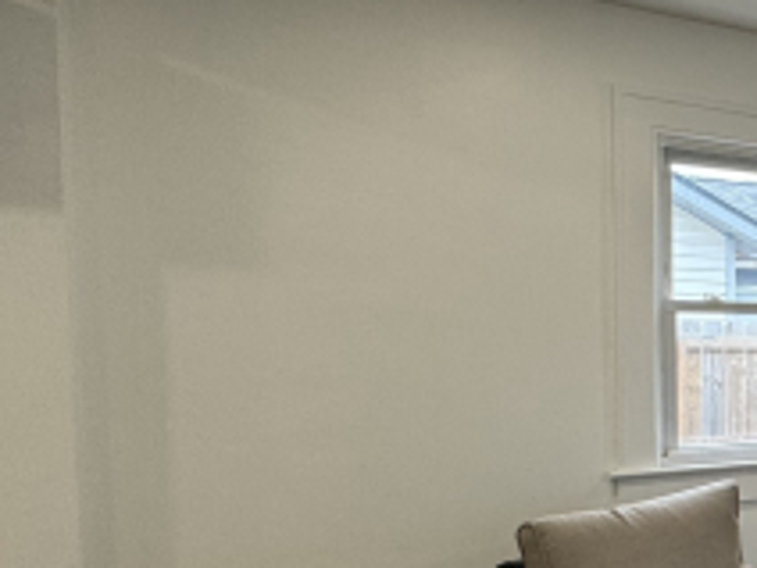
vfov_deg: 32.6
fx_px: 962
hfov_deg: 27.1
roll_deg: -1.7
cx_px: 1180
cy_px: 372
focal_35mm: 44
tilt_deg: -3.3
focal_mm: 2.22
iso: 125
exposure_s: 1/120
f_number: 2.2
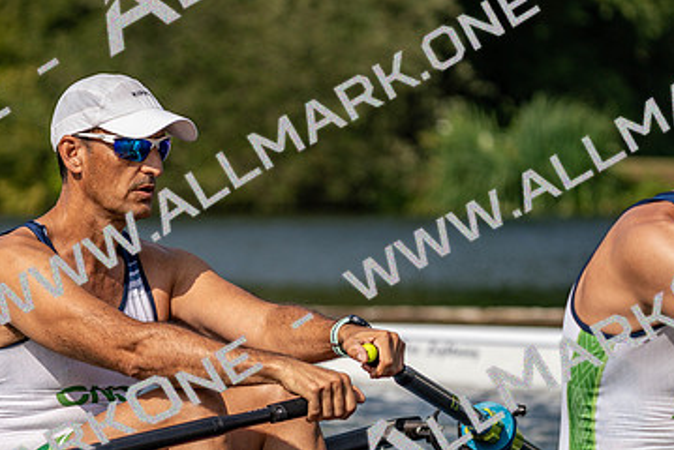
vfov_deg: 4.1
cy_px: 331
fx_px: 6258
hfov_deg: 6.2
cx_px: 207
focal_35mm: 334
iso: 160
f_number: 5.6
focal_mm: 207
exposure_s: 1/1600
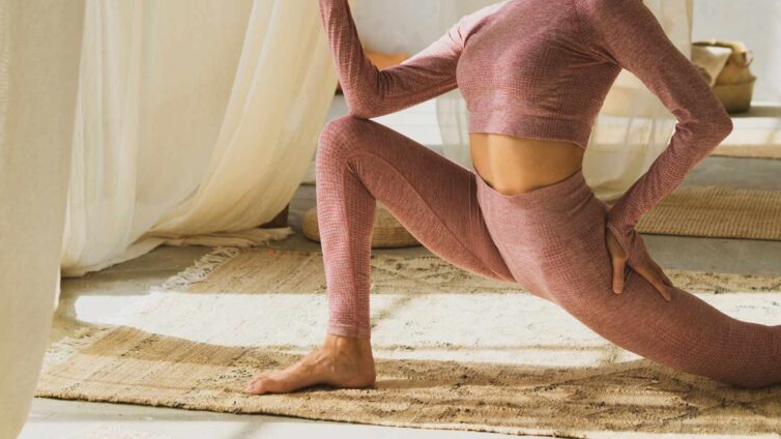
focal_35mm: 75
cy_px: 97
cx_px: 490
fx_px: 1547
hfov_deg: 28.2
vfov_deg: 16.1
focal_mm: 35
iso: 125
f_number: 2.8
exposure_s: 1/640
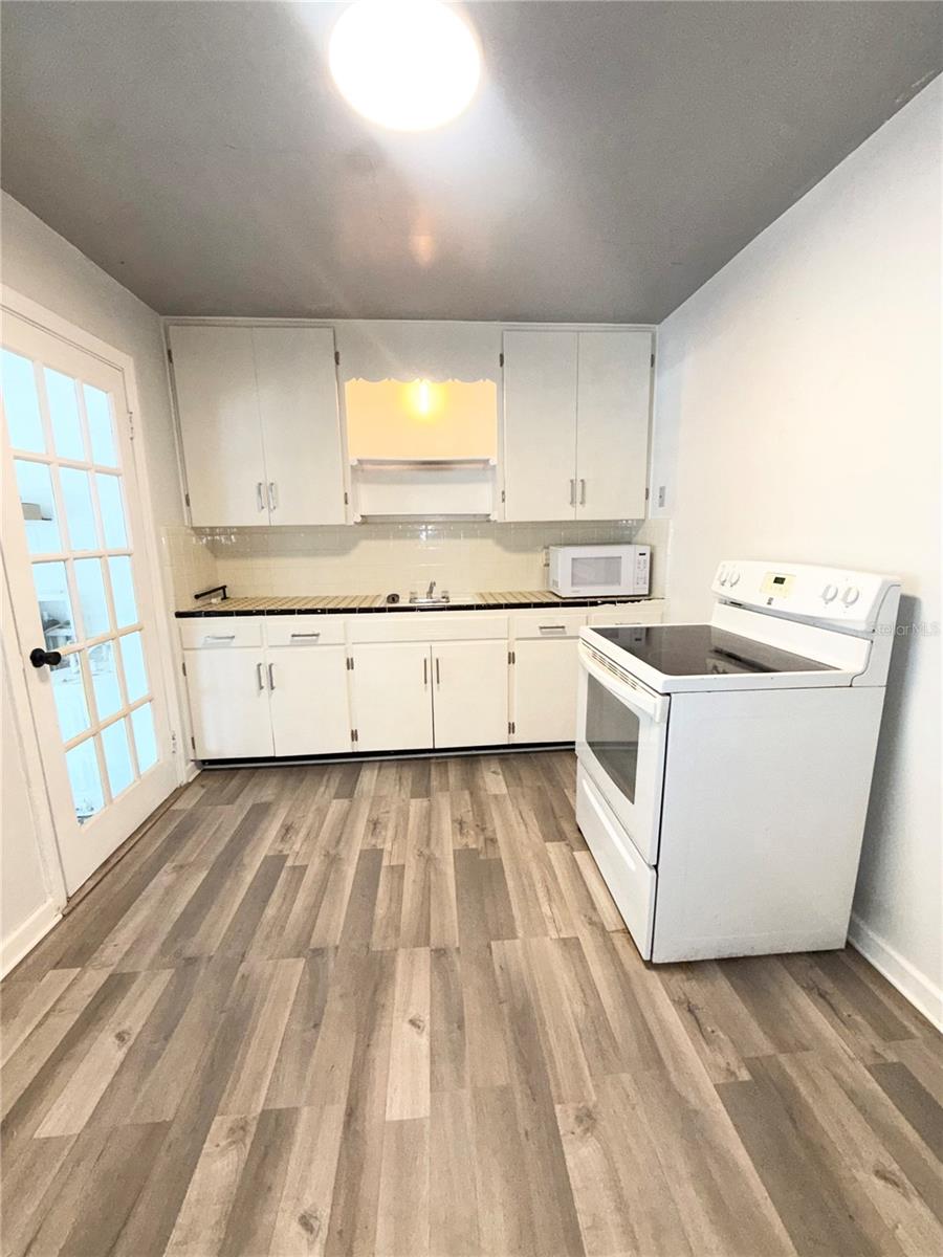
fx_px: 509
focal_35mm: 14
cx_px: 472
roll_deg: +0.6
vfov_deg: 102.1
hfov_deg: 85.7
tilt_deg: -10.8
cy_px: 628
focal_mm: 2.22
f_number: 2.2
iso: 160
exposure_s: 1/60
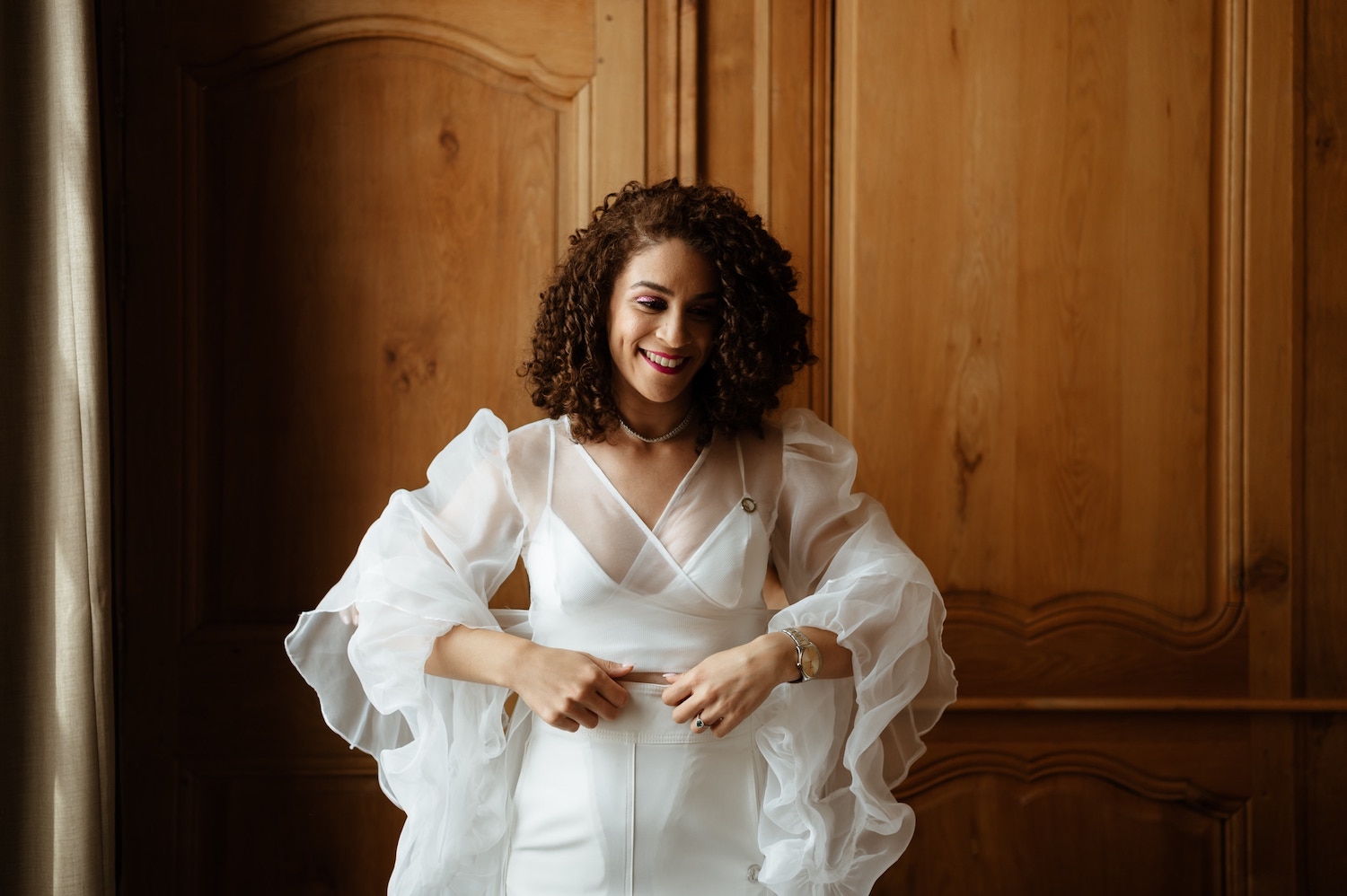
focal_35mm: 35
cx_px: 674
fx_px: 1309
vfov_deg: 37.8
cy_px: 448
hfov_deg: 54.5
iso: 160
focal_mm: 35
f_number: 1.8
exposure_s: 1/320
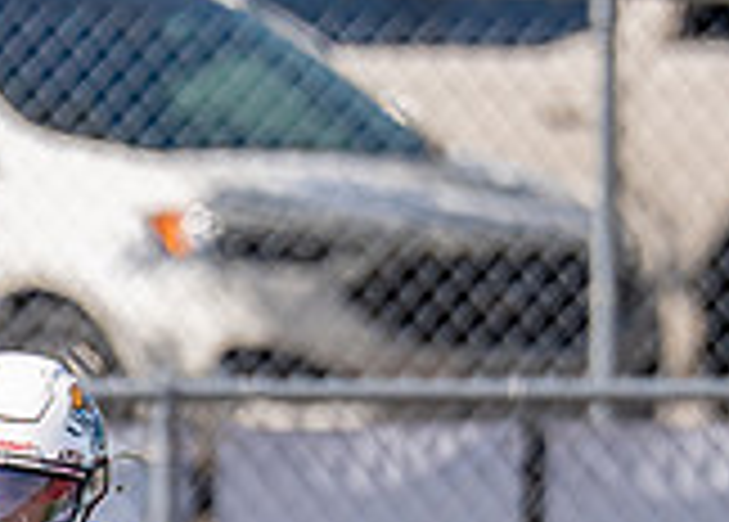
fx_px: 31704
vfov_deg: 0.9
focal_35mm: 1530
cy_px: 850
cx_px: -20
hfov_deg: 1.3
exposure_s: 1/2000
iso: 100
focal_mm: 200
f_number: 2.8
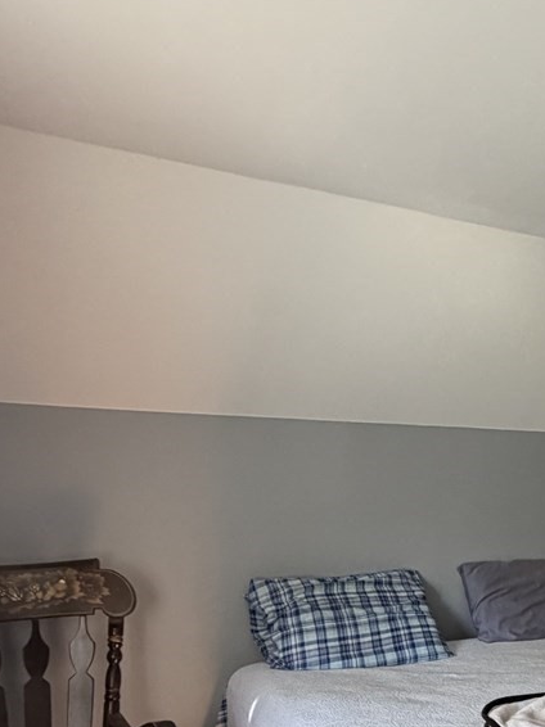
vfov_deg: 46.5
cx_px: 531
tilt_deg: -5.4
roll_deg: -0.2
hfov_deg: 34.6
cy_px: 577
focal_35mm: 38
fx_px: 798
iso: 320
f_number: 2.2
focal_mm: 2.22
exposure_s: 1/119
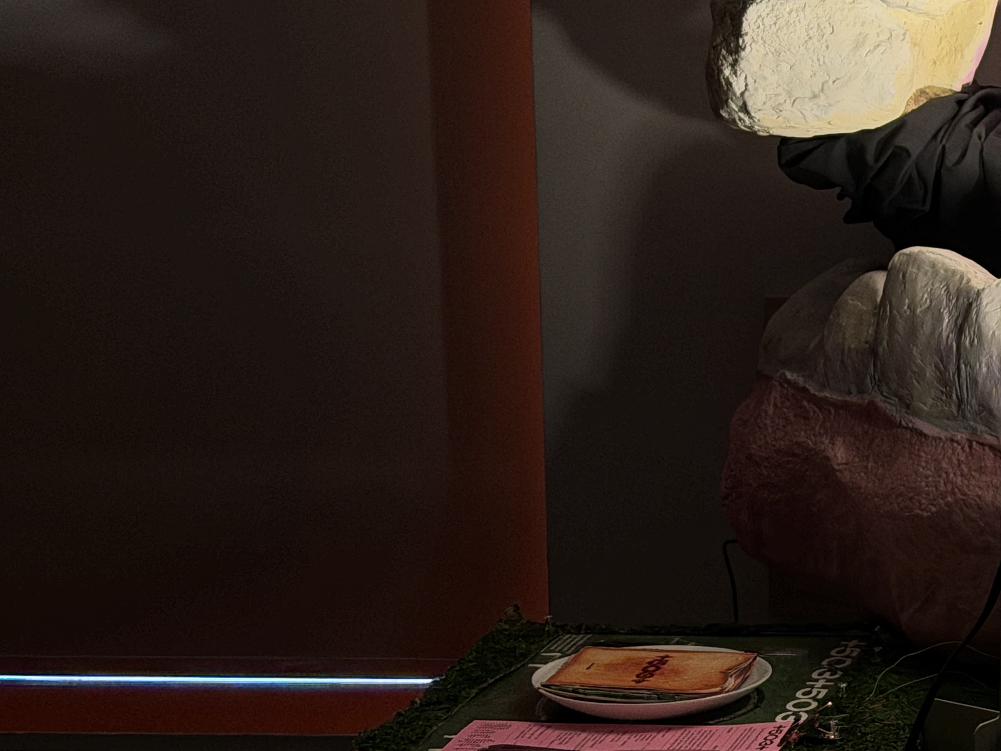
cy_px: 154
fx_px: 3412
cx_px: 1177
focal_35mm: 118
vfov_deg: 12.5
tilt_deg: -6.2
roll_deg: +0.6
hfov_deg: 16.1
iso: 250
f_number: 1.78
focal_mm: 6.76
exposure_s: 1/120
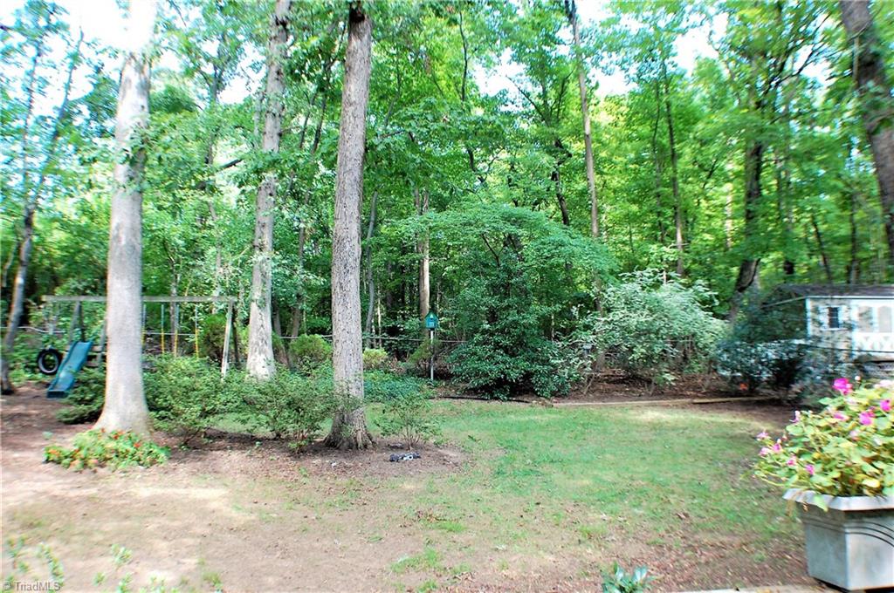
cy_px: 296
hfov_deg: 49.6
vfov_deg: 34.1
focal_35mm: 39
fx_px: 967
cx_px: 447
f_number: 4.5
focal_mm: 26
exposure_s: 1/80
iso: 400
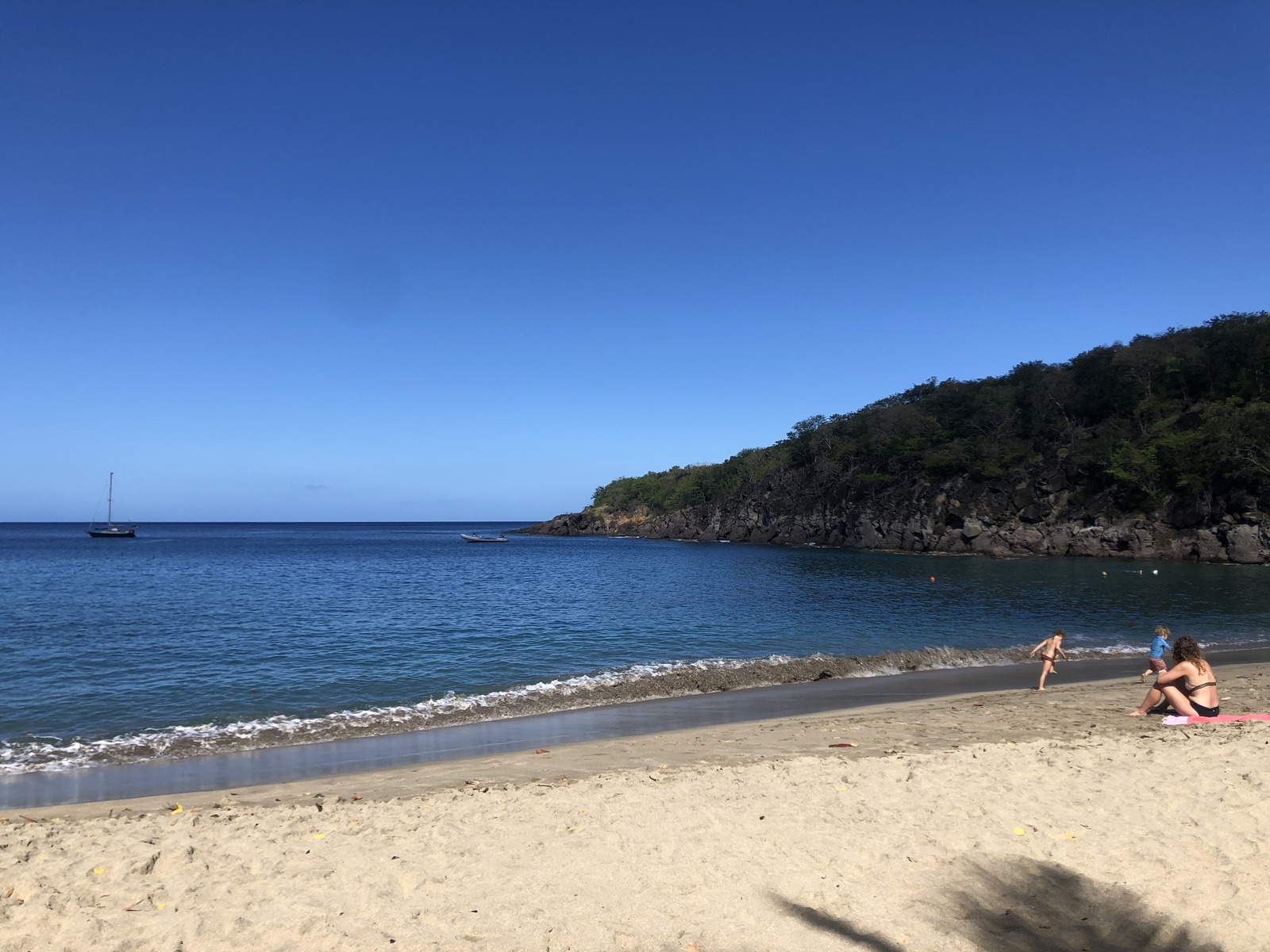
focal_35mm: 28
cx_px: 635
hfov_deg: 63.4
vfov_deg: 49.7
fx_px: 1027
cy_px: 476
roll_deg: +0.8
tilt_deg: +2.8
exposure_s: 1/2667
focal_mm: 4
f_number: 1.8
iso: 20
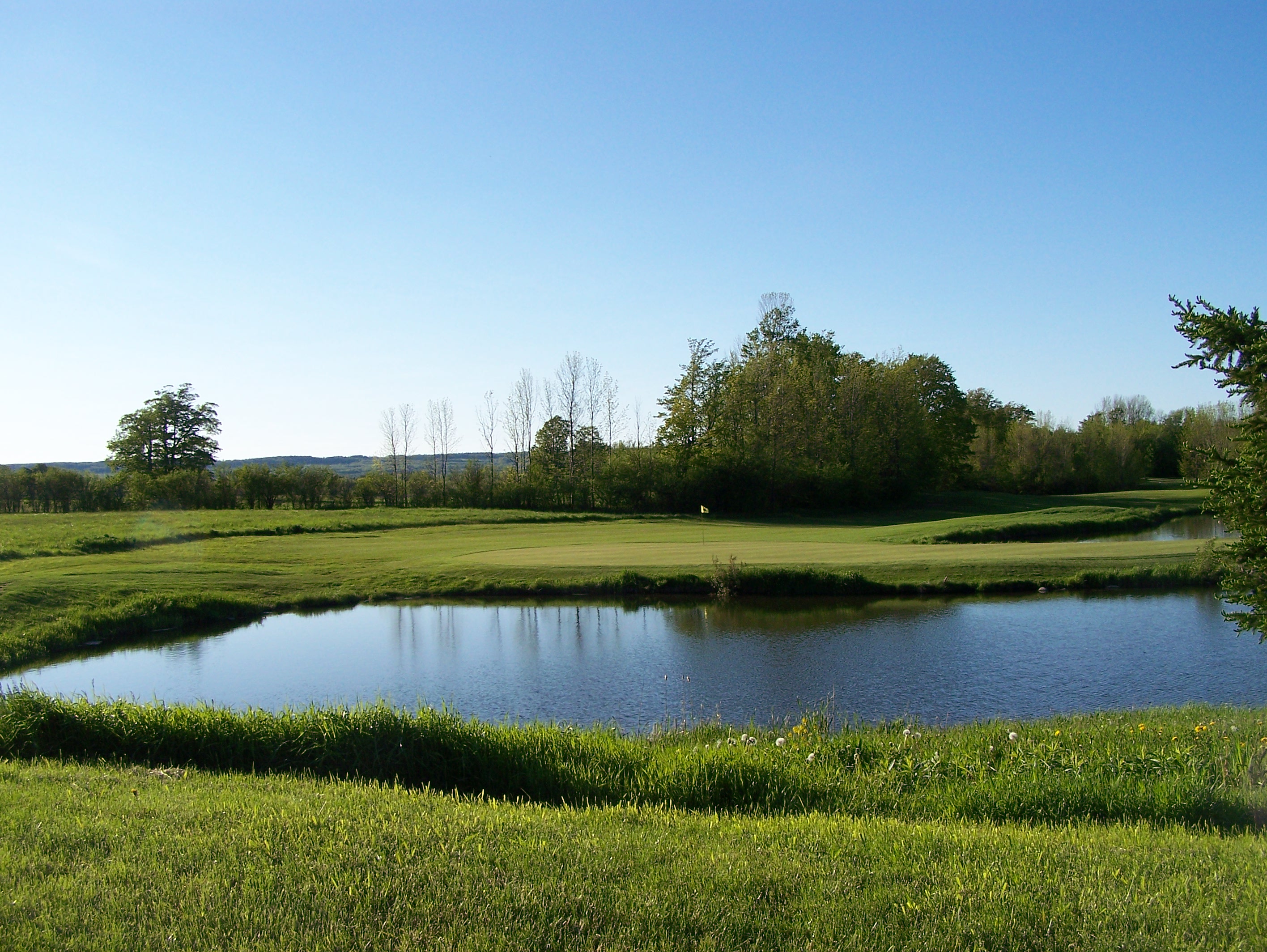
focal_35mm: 38
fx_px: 1392
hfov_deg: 48.9
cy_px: 476
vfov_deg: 37.8
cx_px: 634
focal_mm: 6.3
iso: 80
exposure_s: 1/640
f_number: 5.6
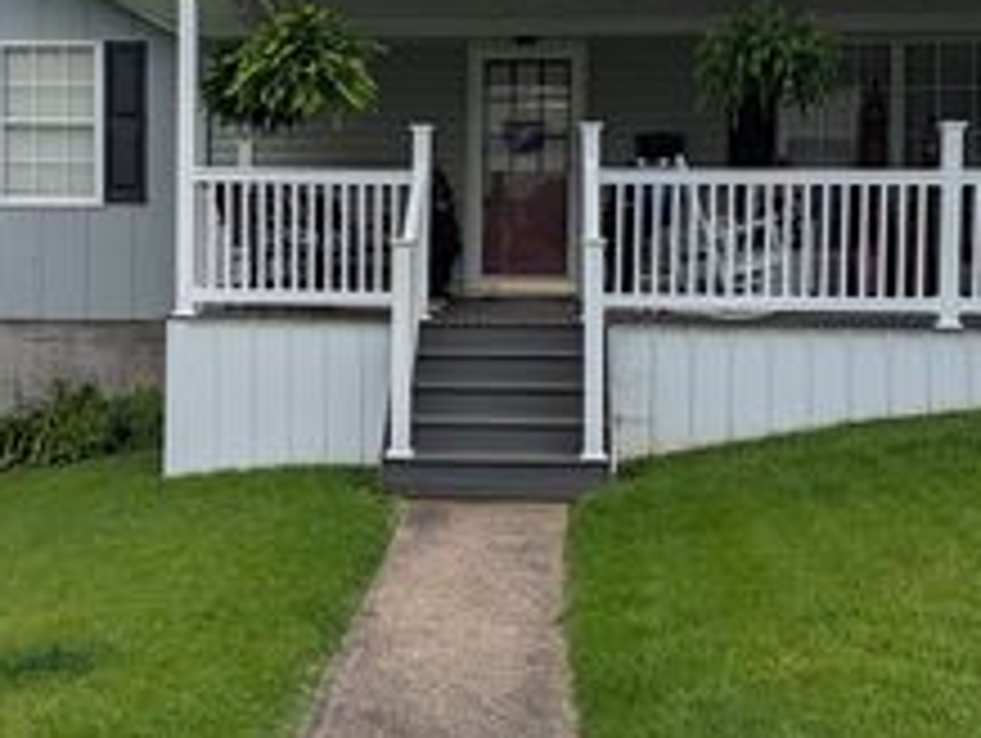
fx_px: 1560
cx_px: 428
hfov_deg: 34.9
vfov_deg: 26.5
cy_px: 274
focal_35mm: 55
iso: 33
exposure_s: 1/1029
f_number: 1.85
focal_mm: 6.81
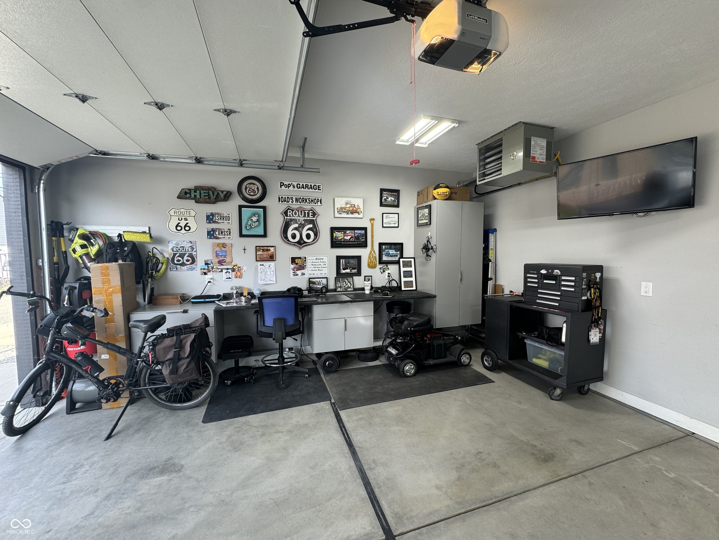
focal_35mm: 14
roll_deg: +0.4
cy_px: 270
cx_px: 360
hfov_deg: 102.1
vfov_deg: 85.7
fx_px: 291
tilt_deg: -4.0
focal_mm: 2.22
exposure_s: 1/120
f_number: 2.2
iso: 50
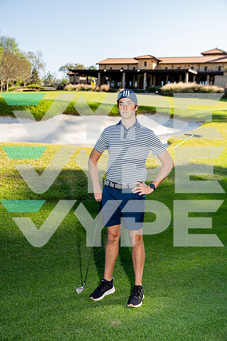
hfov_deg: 28.1
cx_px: 114
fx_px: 454
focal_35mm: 48
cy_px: 170
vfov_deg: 41.1
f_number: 4
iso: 100
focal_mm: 48
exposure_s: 1/250
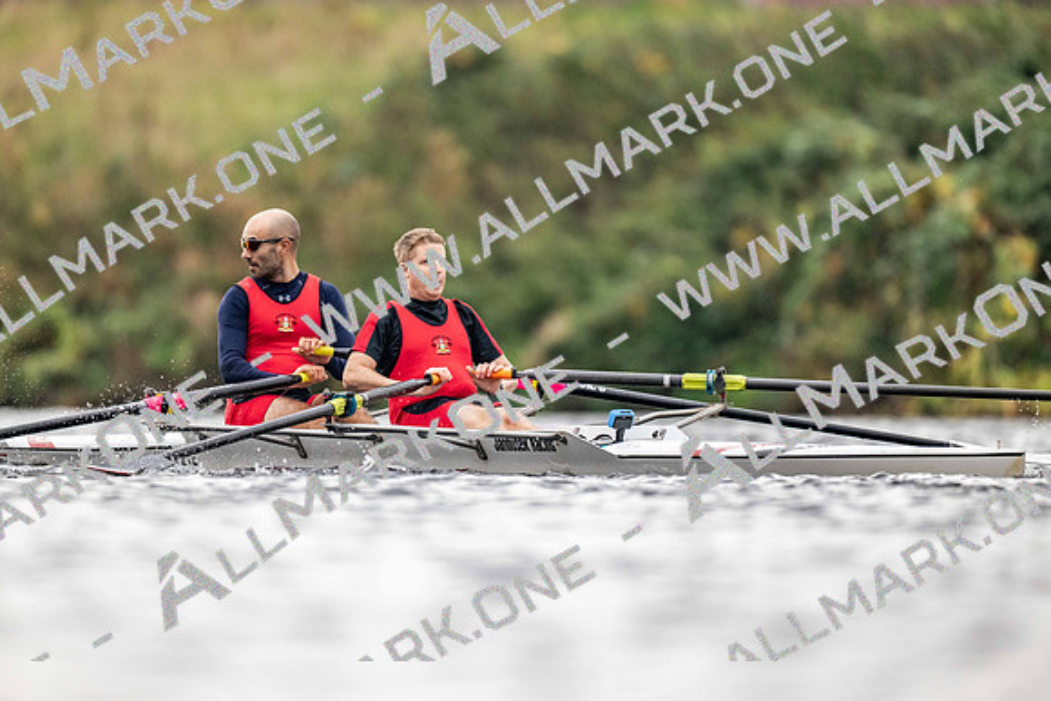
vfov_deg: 2.3
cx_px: 526
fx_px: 17520
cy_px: 350
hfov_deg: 3.4
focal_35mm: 600
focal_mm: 600
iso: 2500
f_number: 4
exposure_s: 1/2500
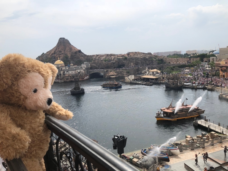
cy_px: 86
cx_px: 114
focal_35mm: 28
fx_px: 184
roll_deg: +4.3
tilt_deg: -8.5
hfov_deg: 63.4
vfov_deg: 49.7
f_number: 1.8
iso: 20
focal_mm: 4
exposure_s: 1/2825
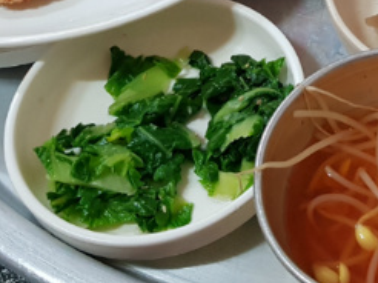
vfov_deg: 18.1
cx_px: 398
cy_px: -63
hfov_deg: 24.0
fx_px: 840
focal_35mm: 77
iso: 200
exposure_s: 1/40
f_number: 1.7
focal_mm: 4.2
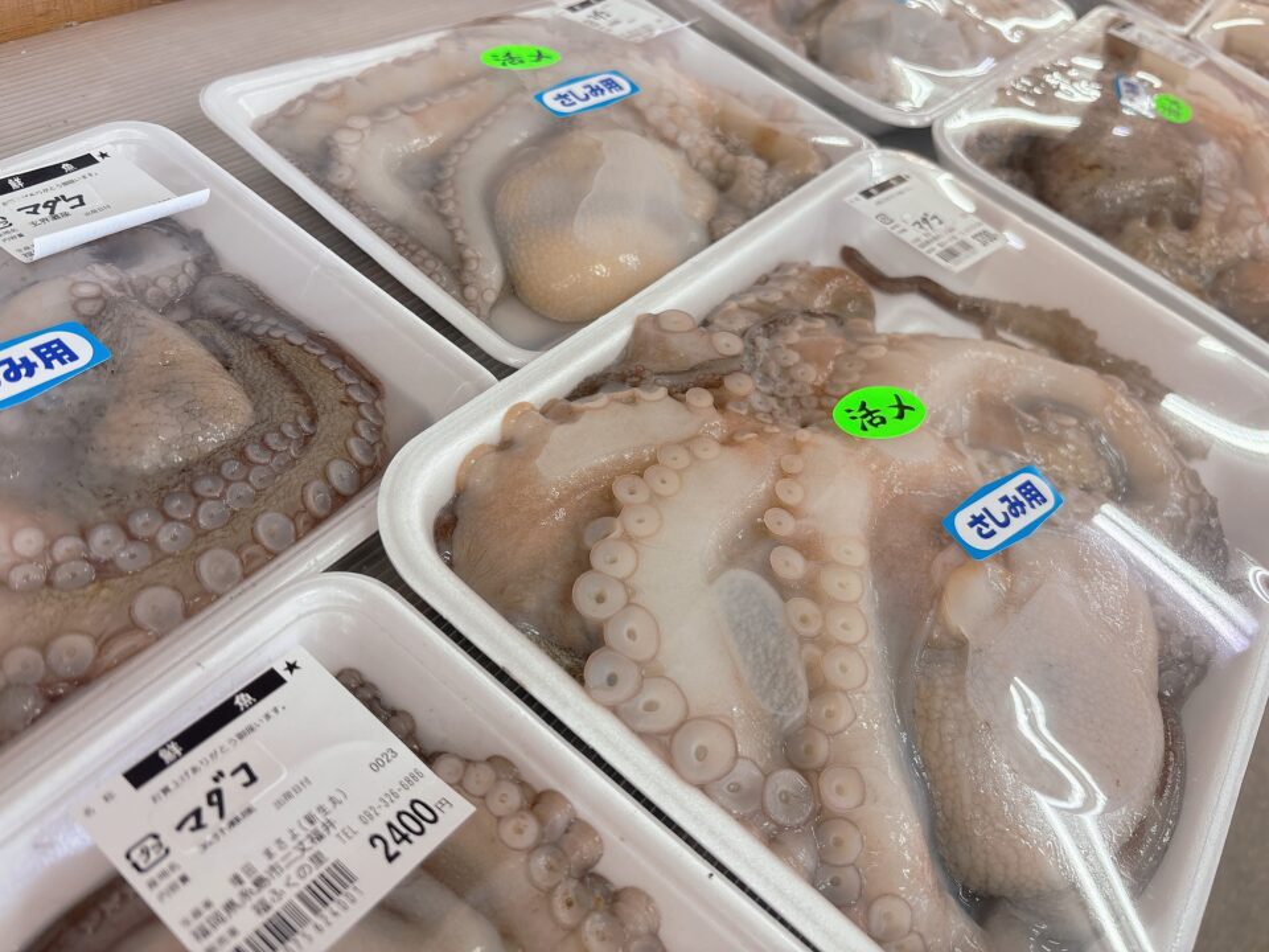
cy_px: 476
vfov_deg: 53.1
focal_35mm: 26
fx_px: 953
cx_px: 634
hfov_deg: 67.3
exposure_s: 1/60
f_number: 1.6
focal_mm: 5.96
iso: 80
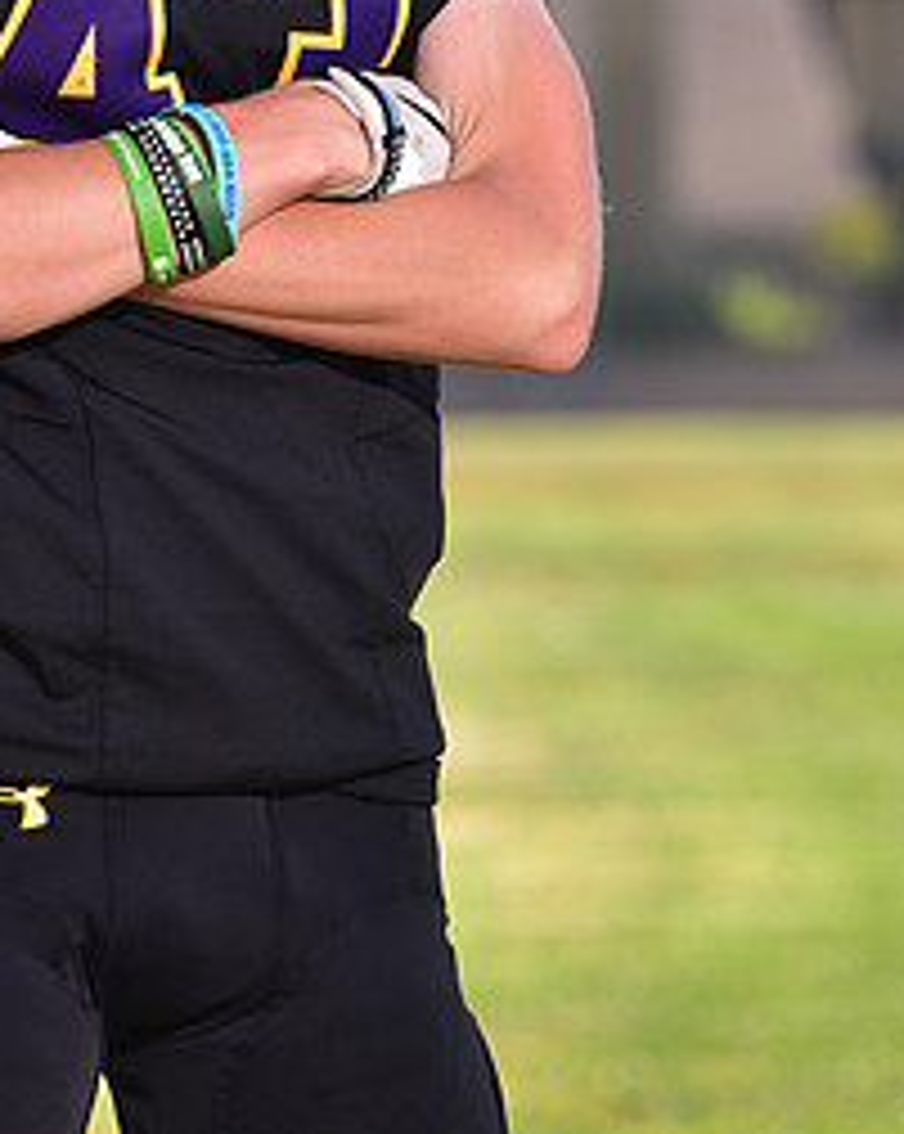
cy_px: -158
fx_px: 12330
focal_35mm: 368
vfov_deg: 5.2
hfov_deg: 4.2
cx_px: 218
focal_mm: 170
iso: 100
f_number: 5.6
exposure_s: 1/250
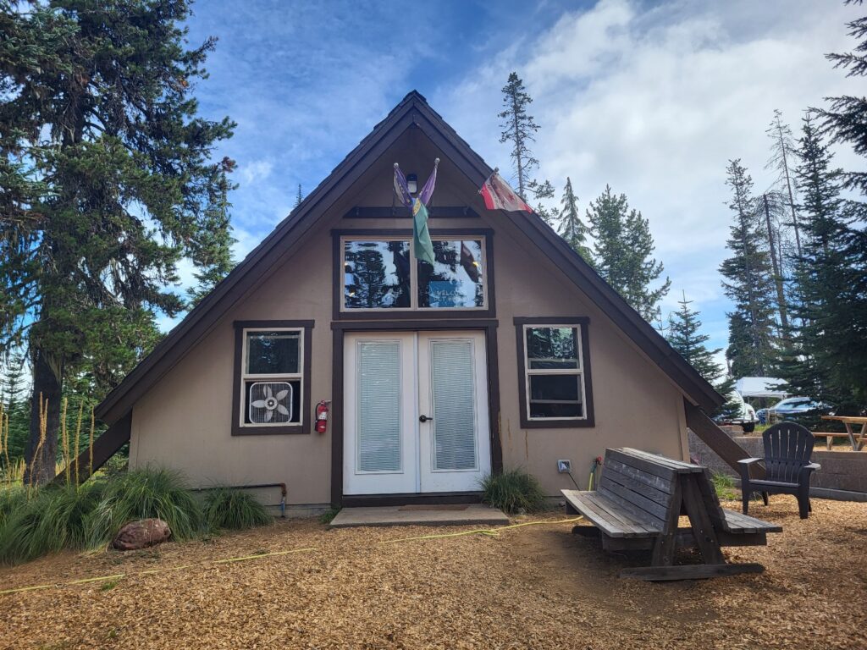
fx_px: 651
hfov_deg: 67.3
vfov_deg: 53.1
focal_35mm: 26
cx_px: 434
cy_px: 325
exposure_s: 1/1250
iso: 40
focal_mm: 5.4
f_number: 1.8
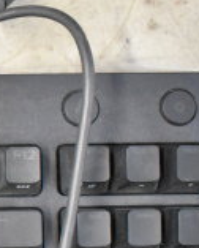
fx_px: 963
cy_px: 233
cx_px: -248
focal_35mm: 131
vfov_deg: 14.5
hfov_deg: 10.5
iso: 8000
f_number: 4
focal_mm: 24
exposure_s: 1/40
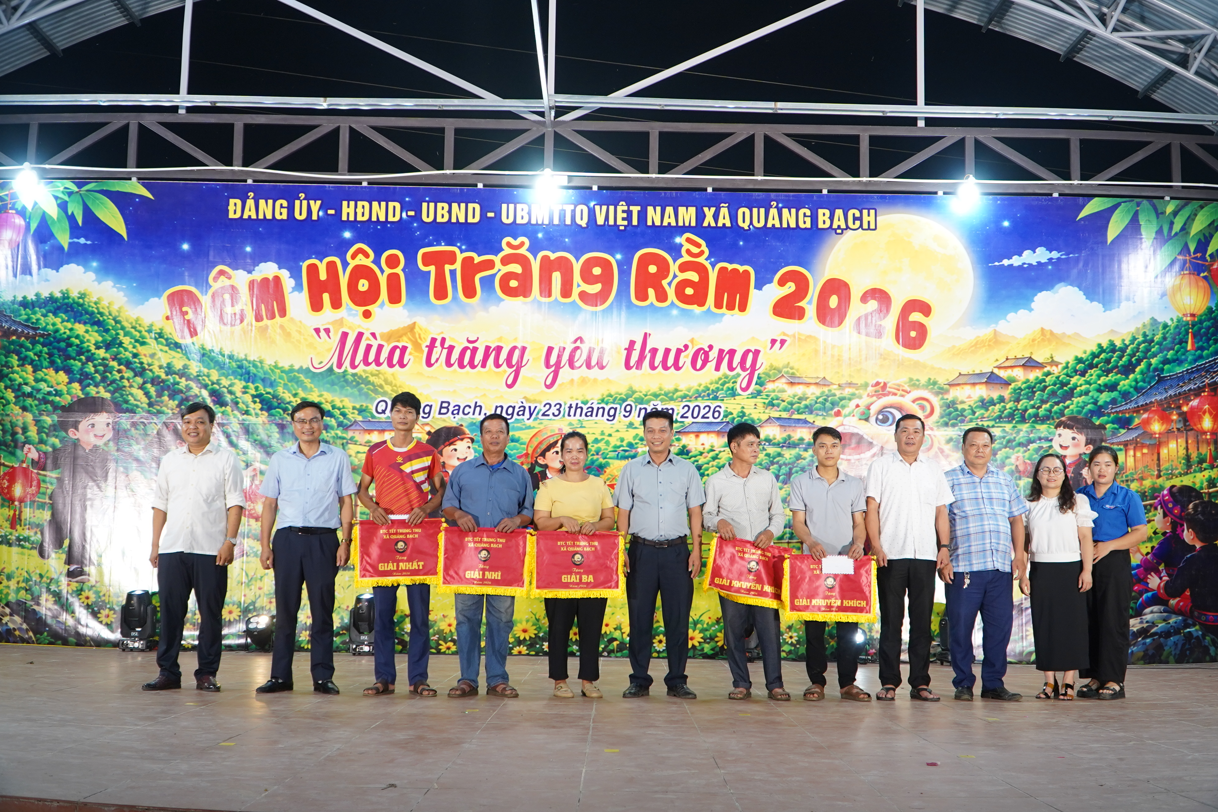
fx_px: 1150
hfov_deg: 55.8
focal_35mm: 34
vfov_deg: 38.9
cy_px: 406
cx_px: 609
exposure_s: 1/40
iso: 640
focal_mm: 23
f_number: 4
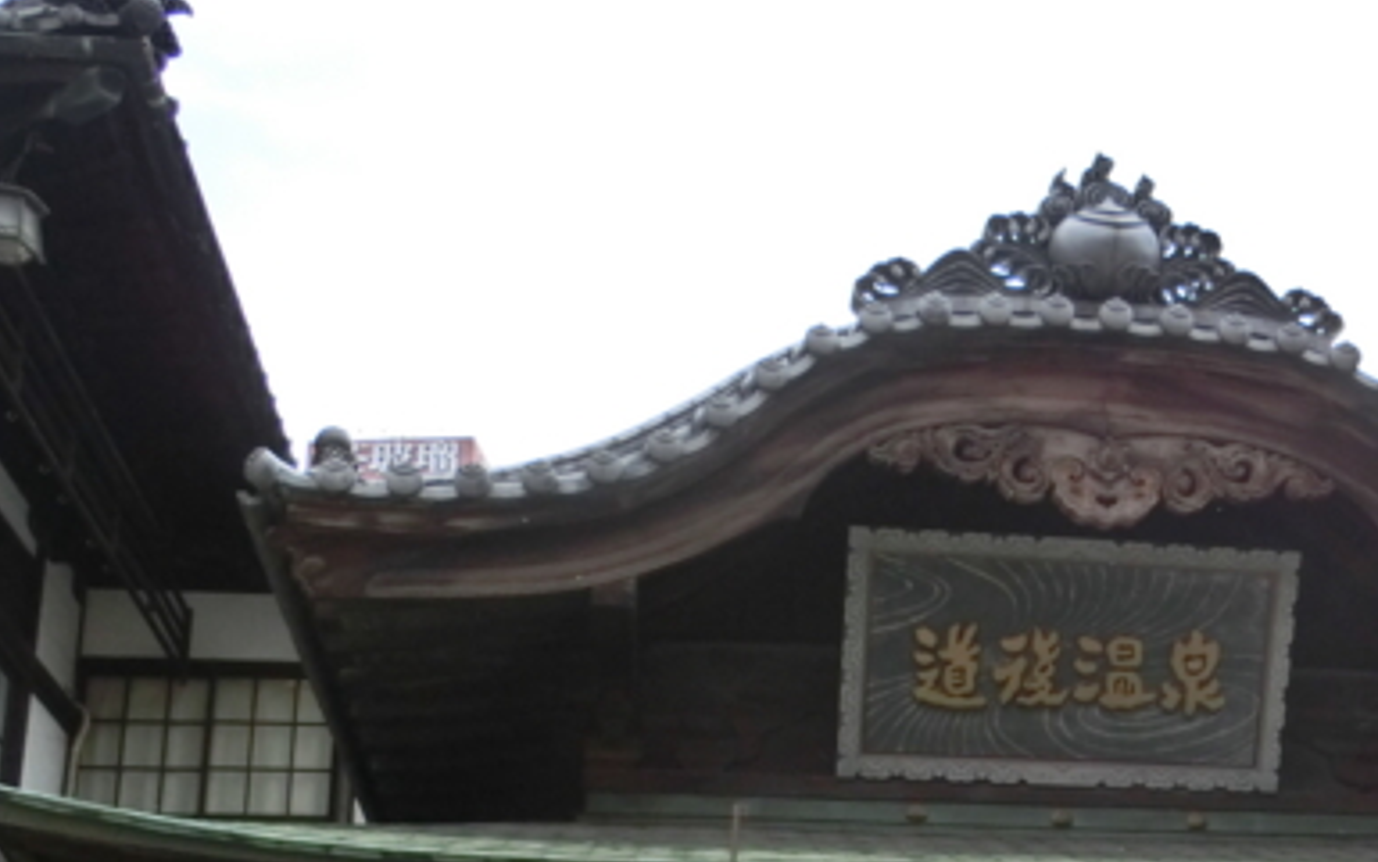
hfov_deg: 35.7
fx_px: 2066
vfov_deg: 22.9
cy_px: 790
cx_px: 1092
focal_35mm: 55
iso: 80
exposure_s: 1/250
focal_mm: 4.5
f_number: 3.5
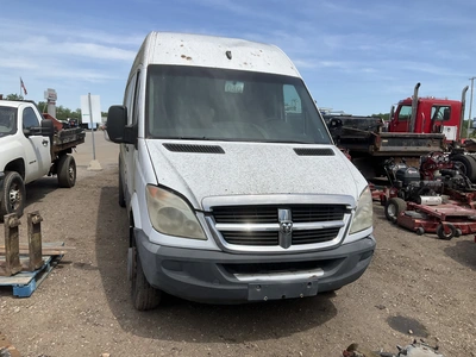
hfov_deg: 61.7
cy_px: 178
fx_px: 399
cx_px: 238
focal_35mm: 29
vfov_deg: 48.2
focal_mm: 3
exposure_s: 1/2058
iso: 25
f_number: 1.8
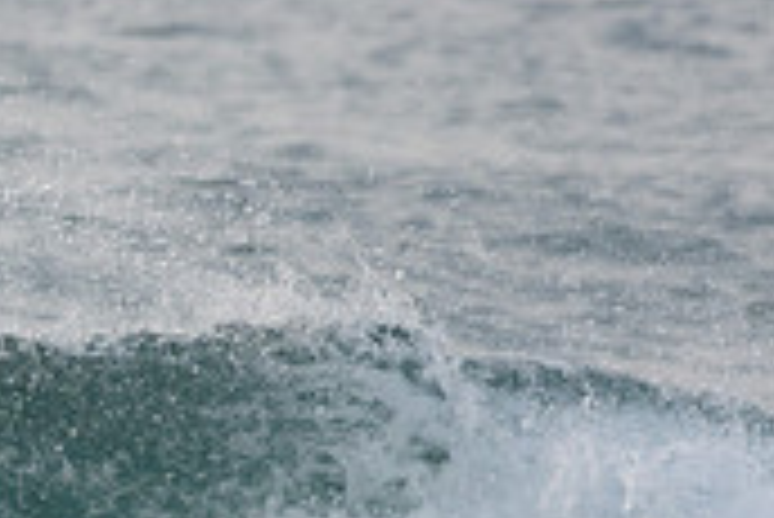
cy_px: 624
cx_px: -504
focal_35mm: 1824
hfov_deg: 1.1
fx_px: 39248
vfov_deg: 0.8
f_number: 5.6
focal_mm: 360
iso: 720
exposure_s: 1/1600
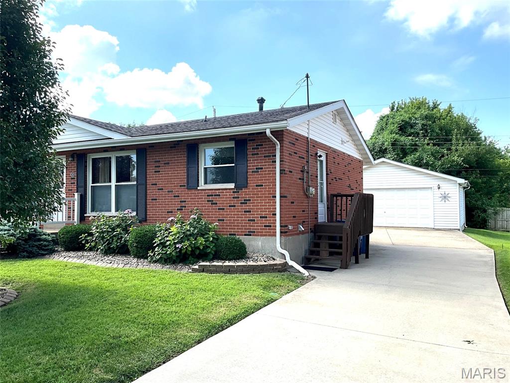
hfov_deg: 61.7
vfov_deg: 48.2
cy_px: 192
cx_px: 255
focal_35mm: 29
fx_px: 427
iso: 25
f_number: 1.8
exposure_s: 1/1786
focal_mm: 3
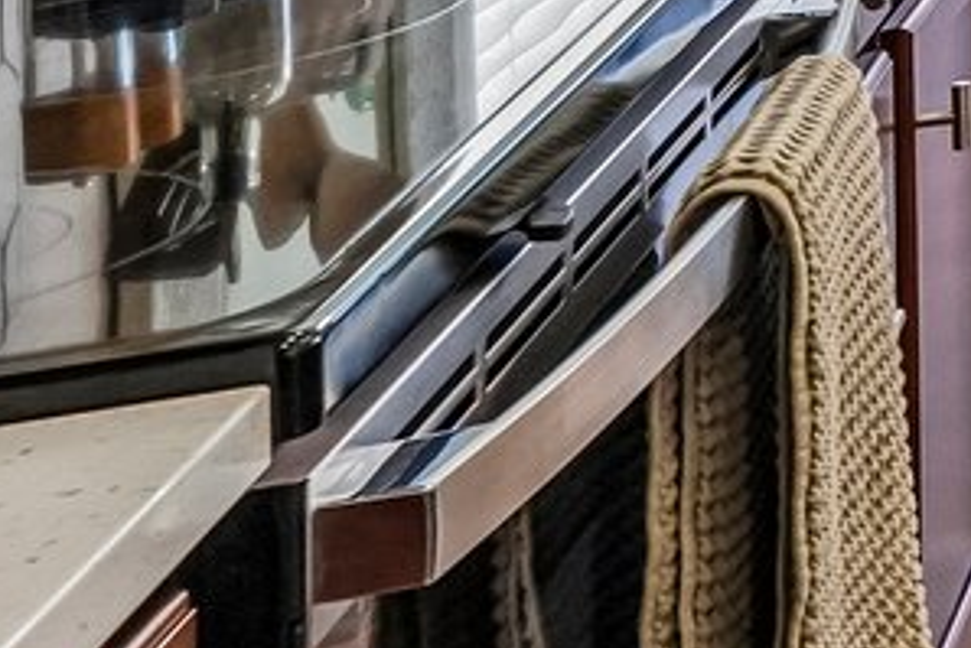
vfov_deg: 10.7
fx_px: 2968
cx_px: 3138
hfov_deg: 10.5
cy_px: -887
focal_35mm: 110
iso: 500
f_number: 8
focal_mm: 16
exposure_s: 1/30
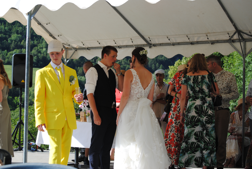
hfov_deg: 24.6
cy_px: 84
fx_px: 578
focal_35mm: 82
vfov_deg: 16.6
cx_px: 126
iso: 100
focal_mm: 55
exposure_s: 1/200
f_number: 7.1
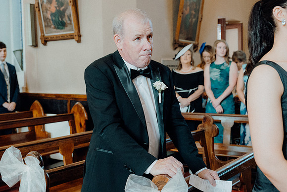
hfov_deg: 38.9
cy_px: 96
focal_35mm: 51
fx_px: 407
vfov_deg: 26.5
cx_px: 144
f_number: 3.5
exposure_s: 1/200
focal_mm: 34
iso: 3200
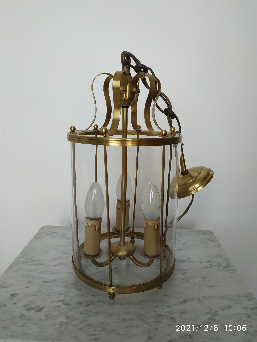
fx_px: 238
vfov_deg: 71.6
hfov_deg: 56.8
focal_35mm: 24
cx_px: 128
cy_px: 171
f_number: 1.9
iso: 200
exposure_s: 1/33
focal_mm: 3.94
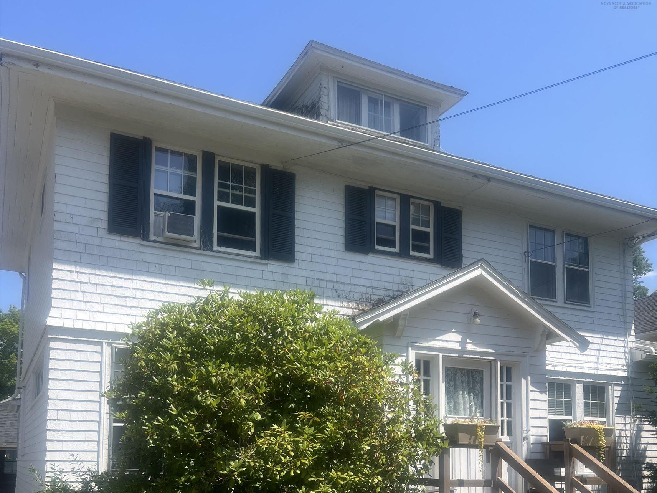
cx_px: 330
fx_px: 664
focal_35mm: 35
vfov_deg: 38.7
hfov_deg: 52.6
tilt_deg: +5.7
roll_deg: +0.9
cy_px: 414
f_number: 1.5
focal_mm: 5.7
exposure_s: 1/3165
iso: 50
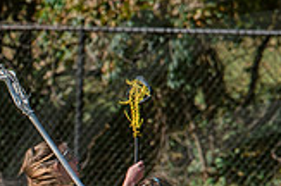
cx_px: -14
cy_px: 239
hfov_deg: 1.8
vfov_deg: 1.2
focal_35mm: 1154
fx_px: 8990
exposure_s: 1/1600
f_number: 5
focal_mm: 200
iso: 250
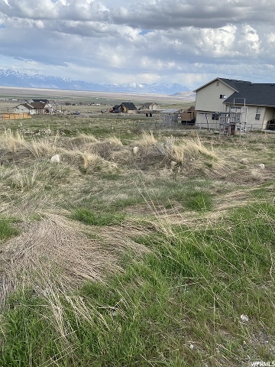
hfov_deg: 53.1
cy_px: 184
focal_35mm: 26
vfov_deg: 67.3
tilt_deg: -18.4
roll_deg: -5.3
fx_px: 275
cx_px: 138
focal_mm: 4.25
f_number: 1.8
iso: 32
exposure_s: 1/1901
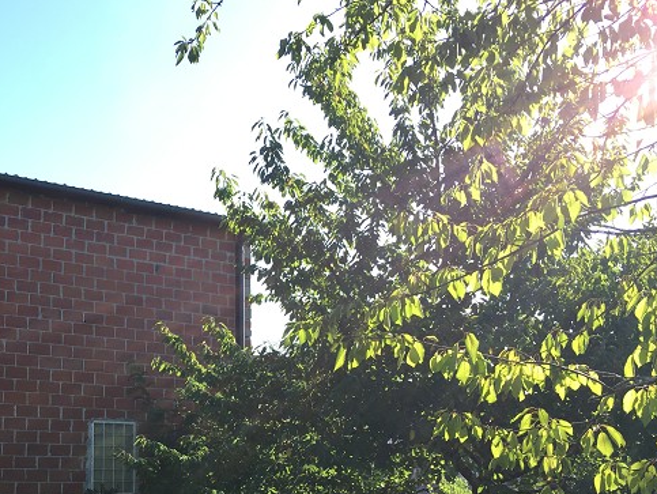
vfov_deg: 29.9
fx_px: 912
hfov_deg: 38.7
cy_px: 362
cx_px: 173
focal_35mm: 48
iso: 25
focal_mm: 4.15
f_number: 2.2
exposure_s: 1/416
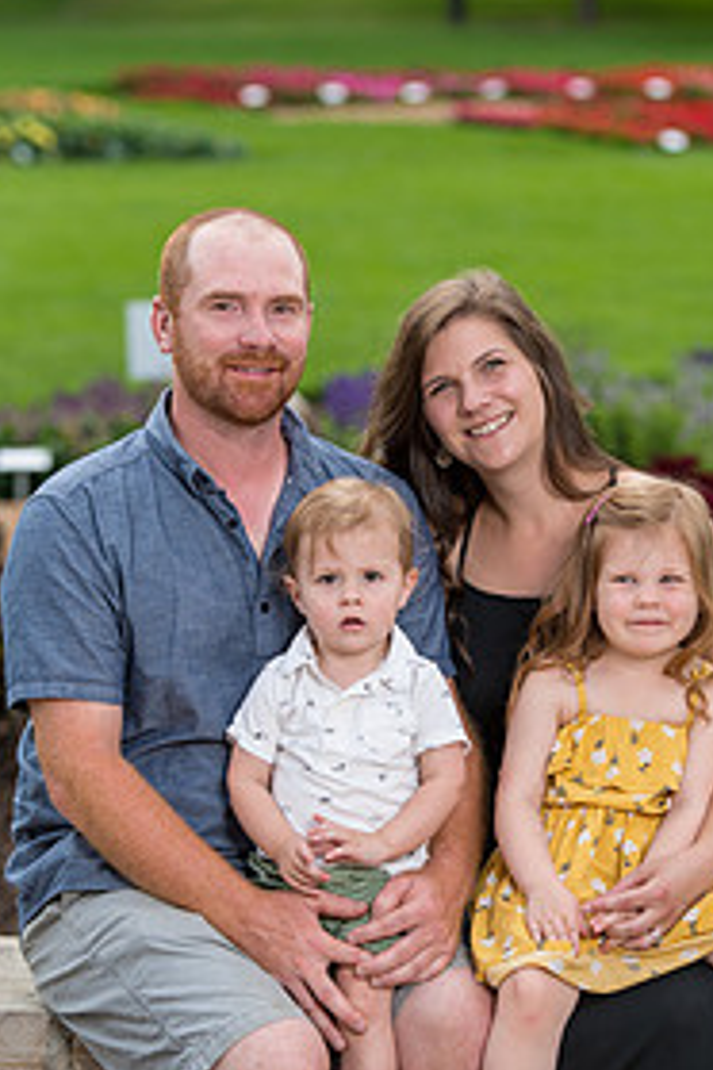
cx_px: 418
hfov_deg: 5.2
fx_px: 7902
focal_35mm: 266
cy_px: 775
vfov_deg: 7.7
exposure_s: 1/250
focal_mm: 165
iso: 100
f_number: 4
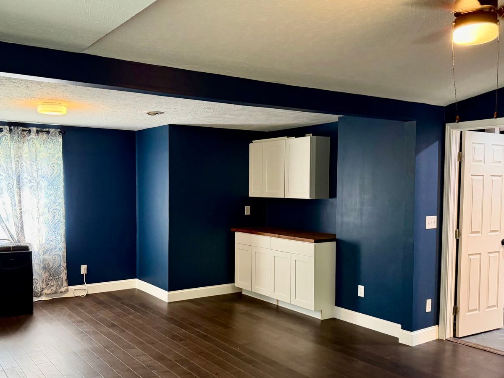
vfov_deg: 46.7
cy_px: 215
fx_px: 437
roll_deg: -2.1
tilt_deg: -2.1
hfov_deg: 59.7
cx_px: 212
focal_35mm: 30
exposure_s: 1/60
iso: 320
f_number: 1.78
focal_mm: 6.76
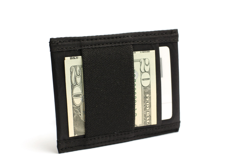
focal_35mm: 70
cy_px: 90
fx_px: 471
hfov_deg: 29.0
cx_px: 110
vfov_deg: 19.5
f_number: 7.1
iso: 500
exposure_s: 1/200
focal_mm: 35
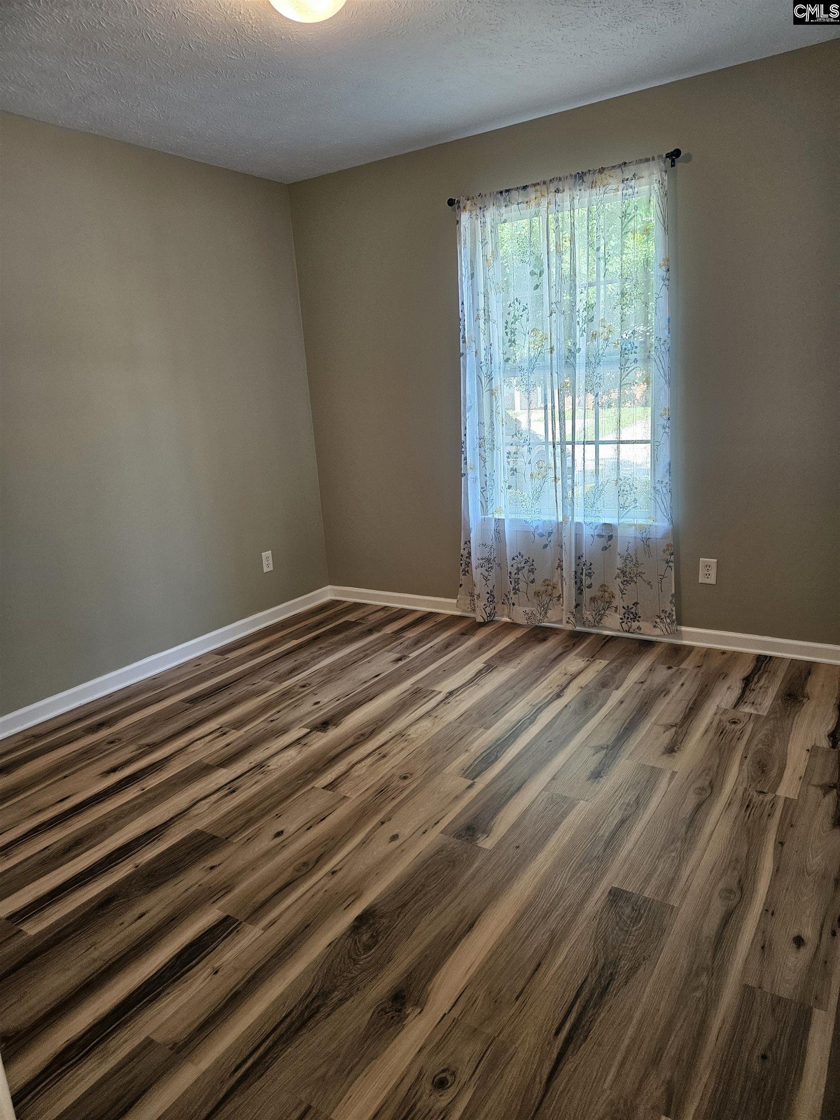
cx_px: 420
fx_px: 744
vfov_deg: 73.9
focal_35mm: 23
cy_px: 560
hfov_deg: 58.9
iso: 250
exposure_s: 1/120
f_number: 1.8
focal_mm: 5.4
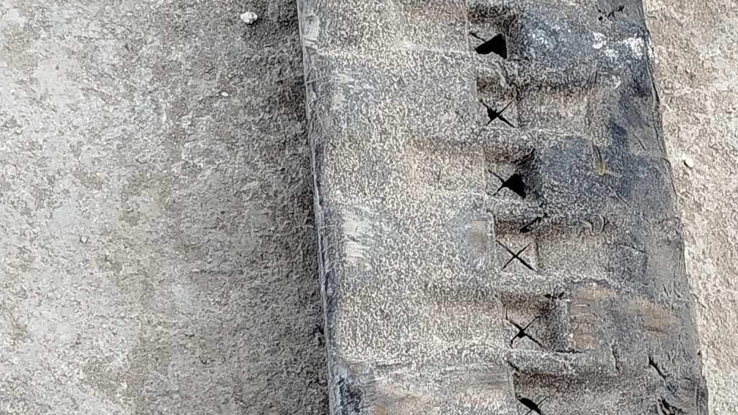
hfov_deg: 20.3
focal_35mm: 104
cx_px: 604
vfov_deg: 11.6
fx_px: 2035
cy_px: 326
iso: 64
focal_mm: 5.31
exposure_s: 1/120
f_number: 1.7
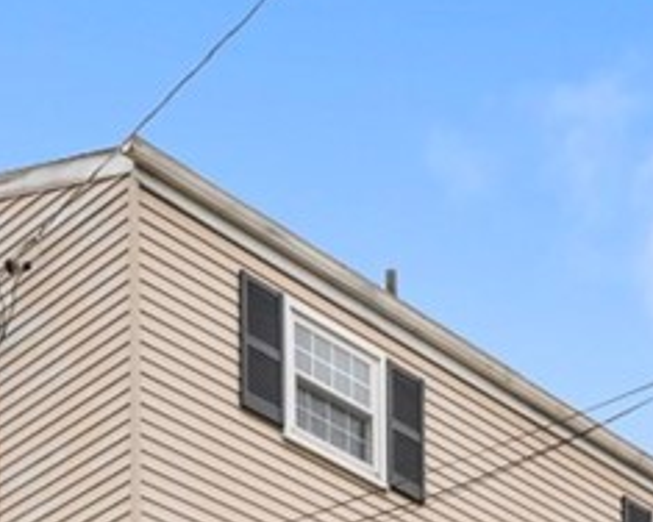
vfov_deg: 15.5
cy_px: 794
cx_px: 420
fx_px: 1759
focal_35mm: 91
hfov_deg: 21.0
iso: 400
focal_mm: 21
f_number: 8
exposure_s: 1/320
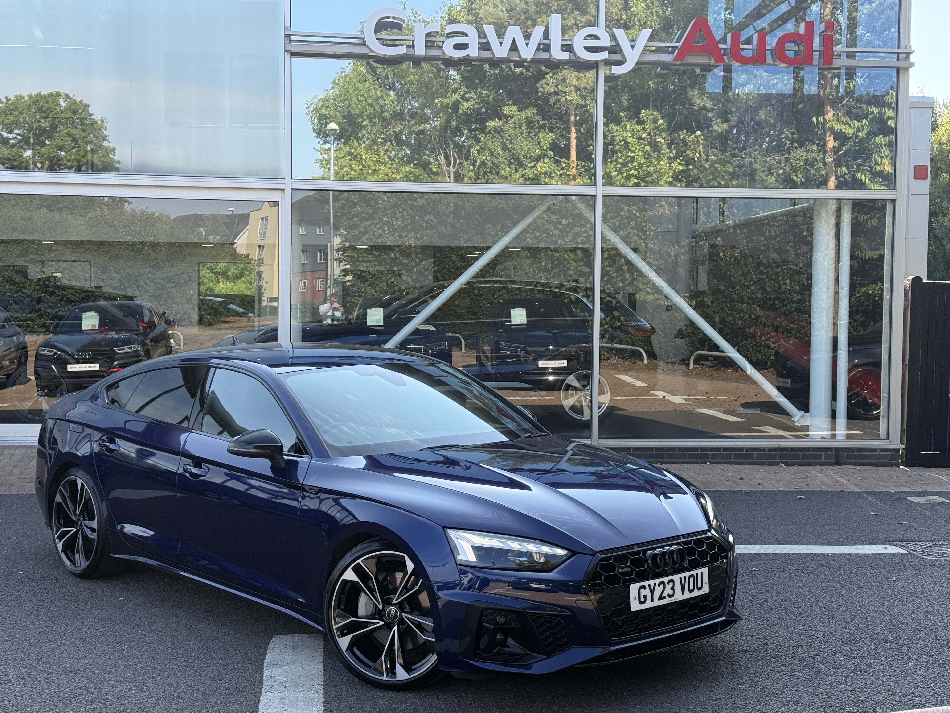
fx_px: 1317
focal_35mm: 48
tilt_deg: -1.7
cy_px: 356
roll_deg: -0.2
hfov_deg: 39.7
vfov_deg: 30.3
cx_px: 475
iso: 80
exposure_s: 1/1203
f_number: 1.78
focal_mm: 6.76
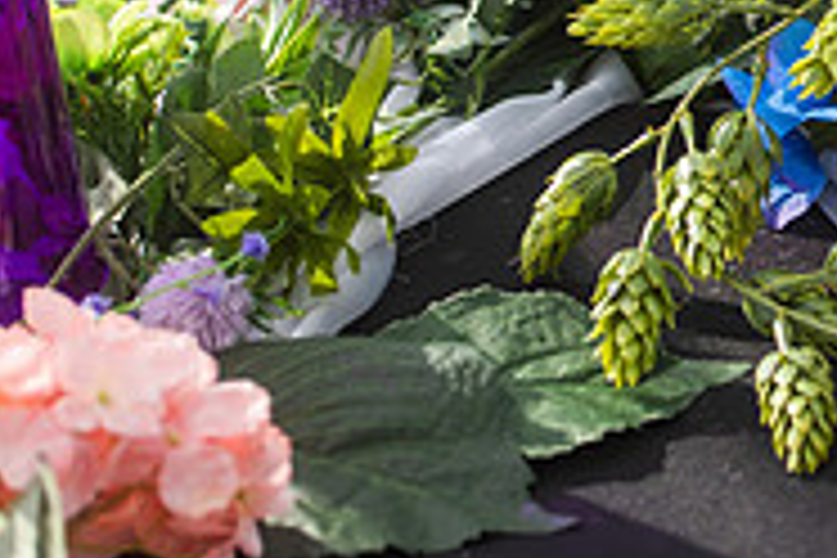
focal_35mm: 218
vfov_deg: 6.2
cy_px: -214
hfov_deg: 9.3
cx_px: 1008
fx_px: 5068
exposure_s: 1/640
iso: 160
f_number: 3.5
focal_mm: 70
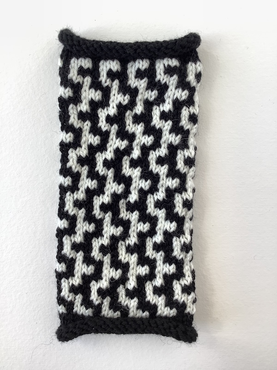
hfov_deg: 45.4
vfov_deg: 58.4
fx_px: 331
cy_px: 185
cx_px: 138
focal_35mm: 31
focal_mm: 3.3
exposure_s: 1/120
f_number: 2.4
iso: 25
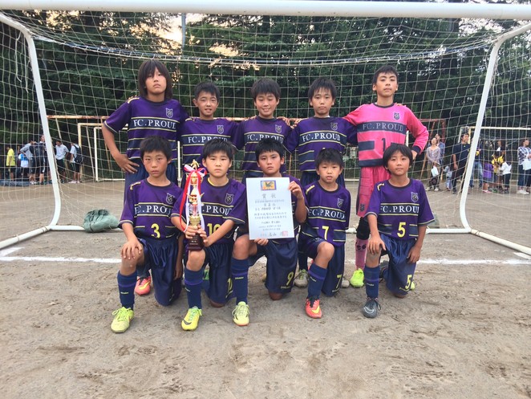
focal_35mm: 30
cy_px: 200
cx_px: 266
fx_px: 460
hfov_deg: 59.9
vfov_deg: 46.8
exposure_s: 1/60
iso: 40
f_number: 2.2
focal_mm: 4.12
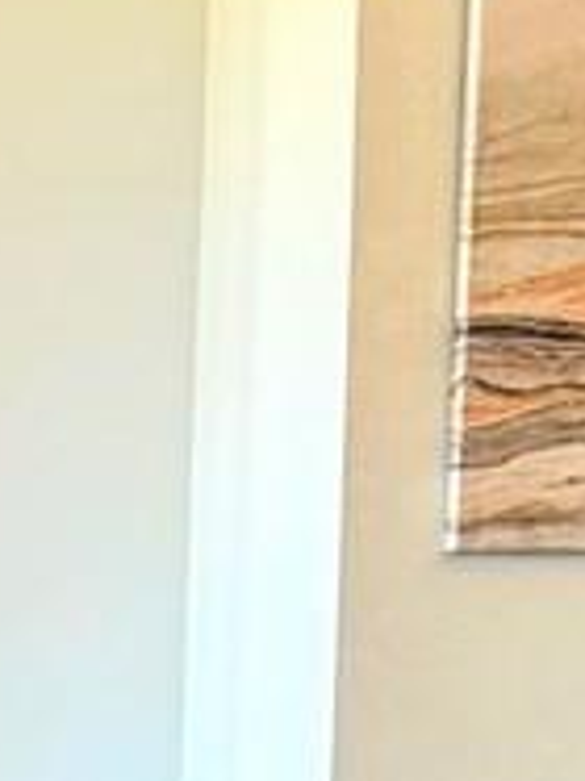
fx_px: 4625
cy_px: 1445
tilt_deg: -5.4
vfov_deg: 9.2
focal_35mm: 205
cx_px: -1337
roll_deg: +0.3
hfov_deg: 6.4
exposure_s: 1/120
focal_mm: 6.86
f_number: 1.78
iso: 125
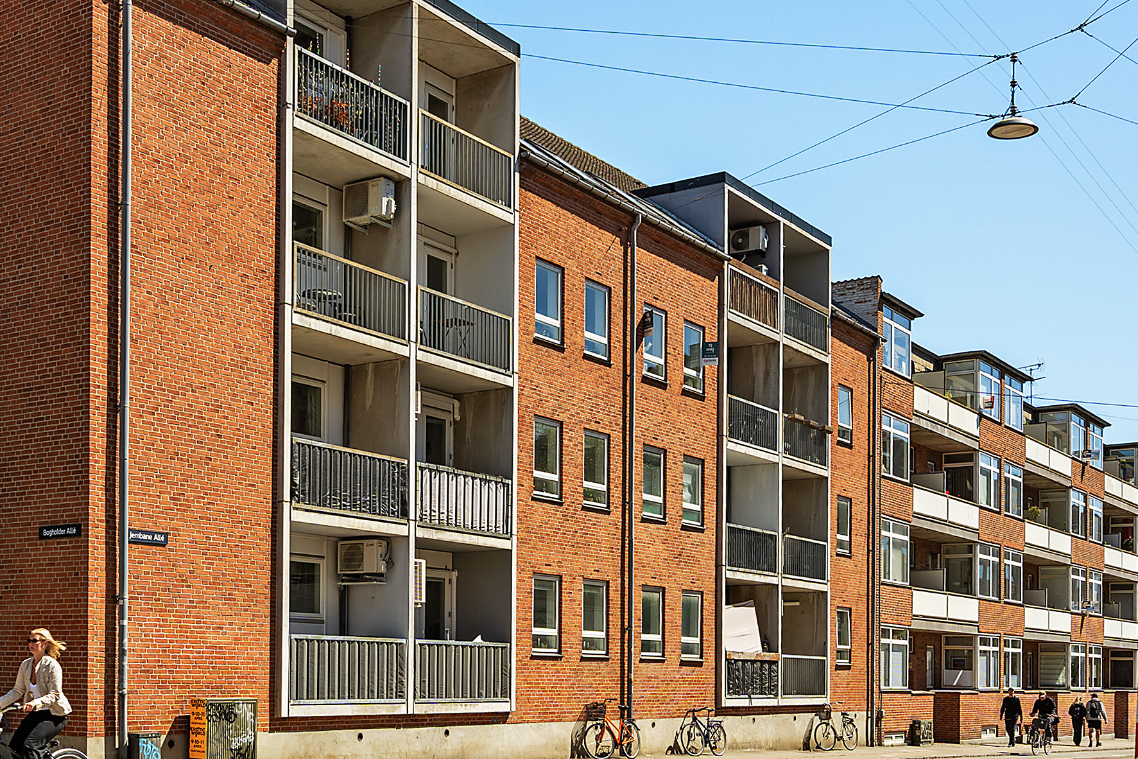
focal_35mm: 44
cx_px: 445
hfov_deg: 44.2
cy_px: 401
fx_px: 1391
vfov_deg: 30.5
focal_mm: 26
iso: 320
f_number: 8
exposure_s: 1/400
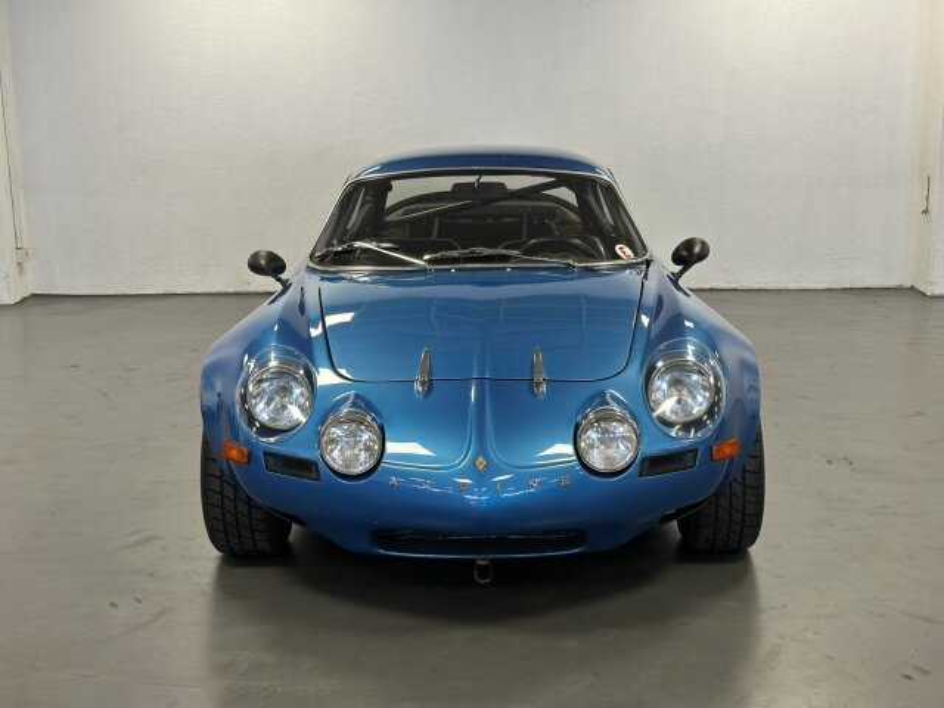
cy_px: 354
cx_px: 472
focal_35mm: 48
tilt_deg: -13.1
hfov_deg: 39.7
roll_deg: +0.6
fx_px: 1309
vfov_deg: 30.3
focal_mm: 6.86
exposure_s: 1/60
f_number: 1.78
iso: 125
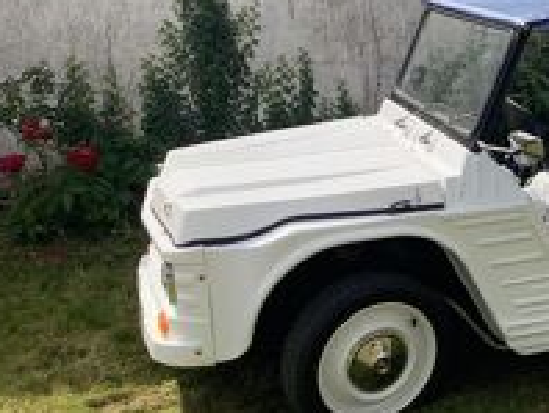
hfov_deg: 23.8
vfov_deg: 19.7
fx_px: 1191
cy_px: 252
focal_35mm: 75
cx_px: 643
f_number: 2.4
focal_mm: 3.3
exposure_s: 1/858
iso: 25
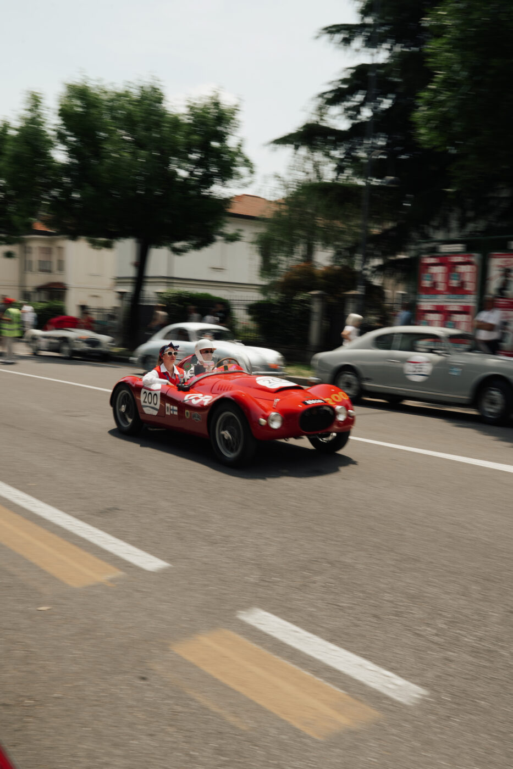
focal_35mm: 33
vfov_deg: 57.2
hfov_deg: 40.0
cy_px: 384
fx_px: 705
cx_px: 256
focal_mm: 33
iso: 100
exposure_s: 1/30
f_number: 14
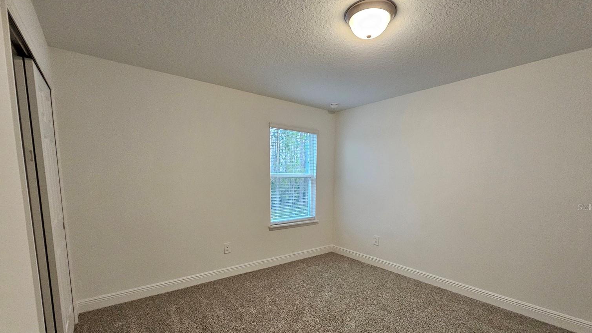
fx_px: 235
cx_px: 301
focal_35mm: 15
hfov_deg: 103.0
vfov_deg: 69.5
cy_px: 207
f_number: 2.2
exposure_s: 1/60
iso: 320
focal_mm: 2.2
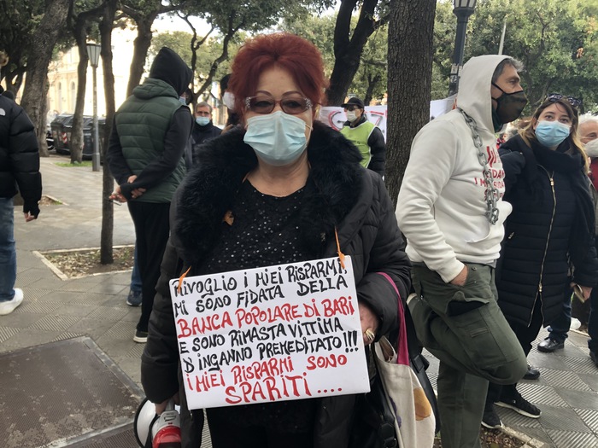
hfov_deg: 63.4
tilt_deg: -8.7
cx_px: 299
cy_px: 224
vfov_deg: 49.7
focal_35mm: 28
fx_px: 484
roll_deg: -3.7
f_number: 1.8
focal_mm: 3.99
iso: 40
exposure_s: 1/120
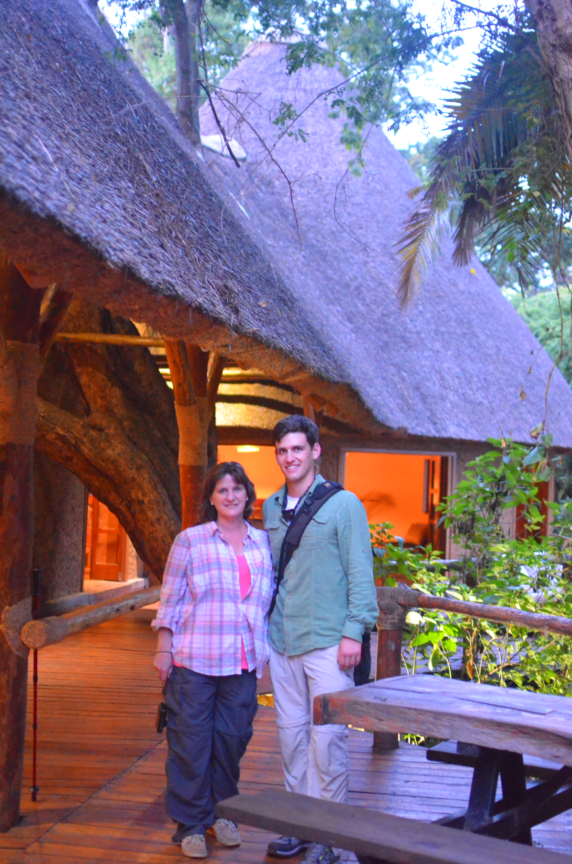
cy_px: 432
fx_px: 1257
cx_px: 286
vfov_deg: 37.9
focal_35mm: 52
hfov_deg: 25.6
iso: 6400
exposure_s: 1/20
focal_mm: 35
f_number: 1.8
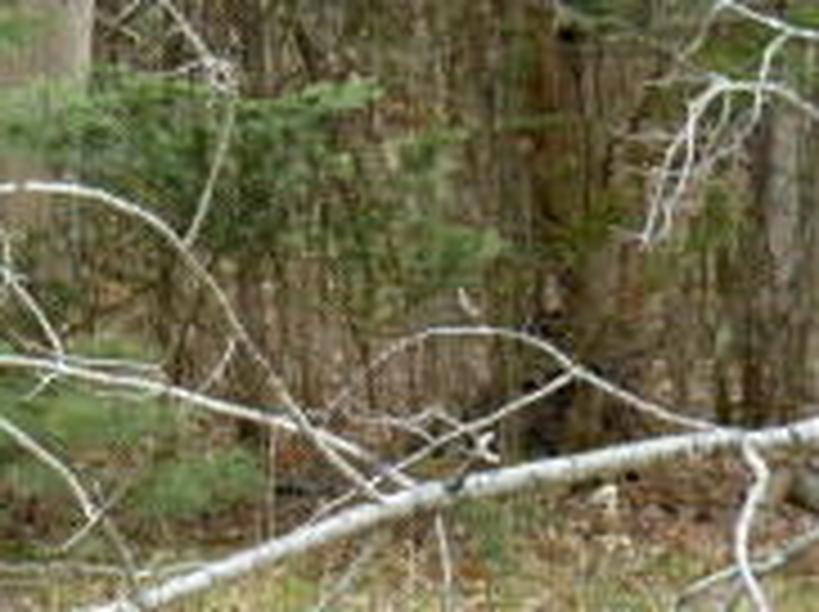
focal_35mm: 345
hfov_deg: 5.7
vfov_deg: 4.3
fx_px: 8152
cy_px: 0
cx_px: -580
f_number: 4.7
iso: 80
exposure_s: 1/60
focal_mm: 17.5
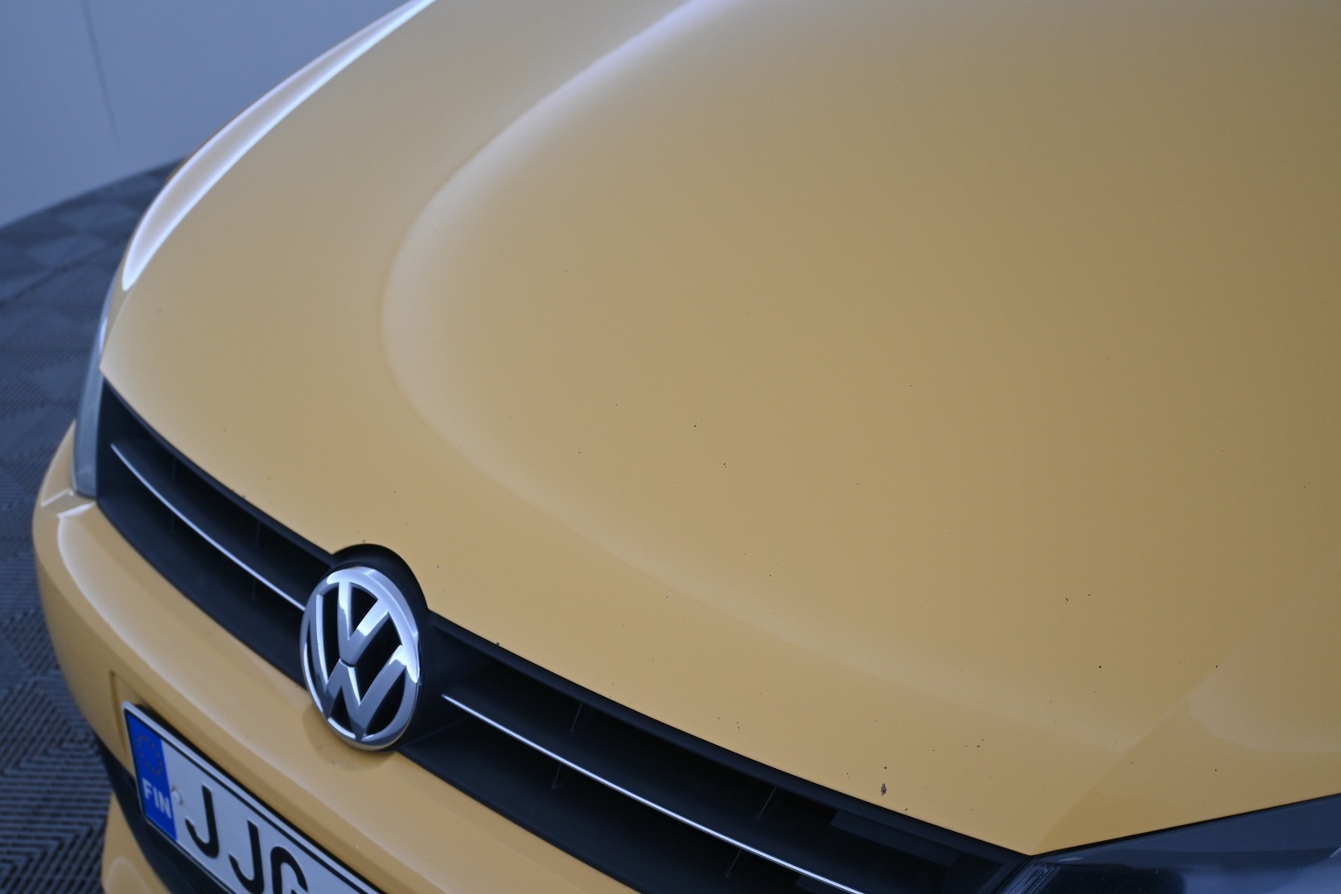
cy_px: 447
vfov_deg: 38.4
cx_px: 670
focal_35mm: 34
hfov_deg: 55.1
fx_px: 1285
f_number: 4.2
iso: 450
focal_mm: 23
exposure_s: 1/40
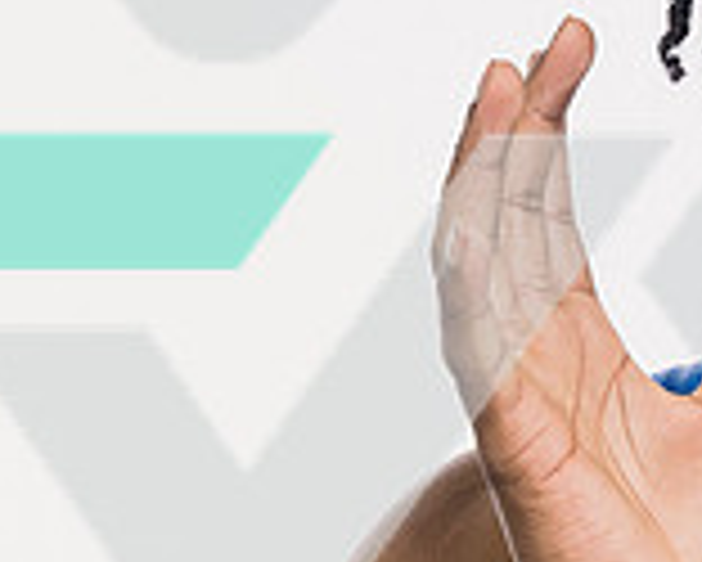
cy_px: 394
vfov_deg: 7.8
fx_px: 4116
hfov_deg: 9.5
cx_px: 1080
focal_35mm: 198
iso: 640
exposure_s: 1/250
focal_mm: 48
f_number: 5.6
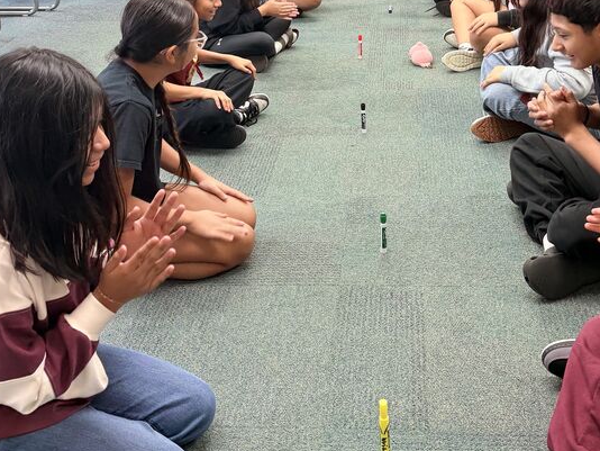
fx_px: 798
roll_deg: +1.1
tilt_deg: -18.3
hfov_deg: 41.2
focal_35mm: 46
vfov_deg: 30.8
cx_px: 331
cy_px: 96
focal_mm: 6.76
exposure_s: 1/120
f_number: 1.78
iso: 200
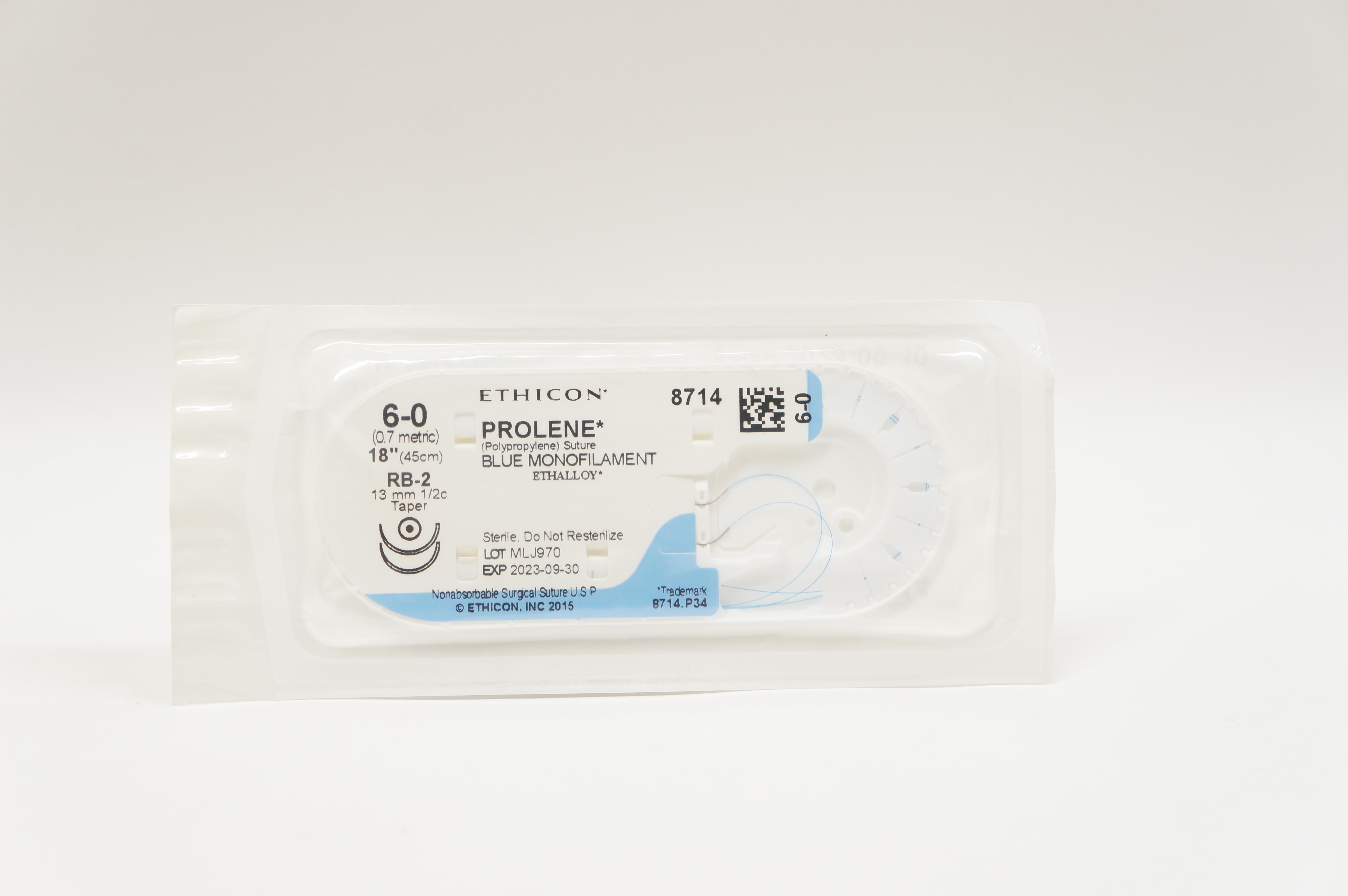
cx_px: 674
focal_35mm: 57
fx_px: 2132
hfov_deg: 35.1
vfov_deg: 23.7
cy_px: 448
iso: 400
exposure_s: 1/50
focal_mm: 38
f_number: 6.3
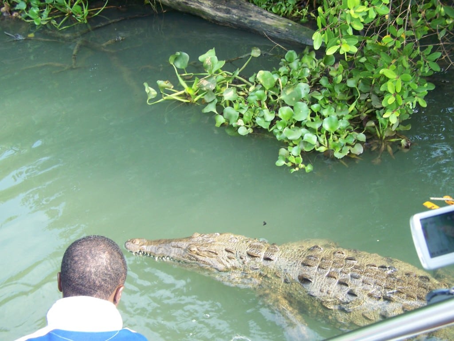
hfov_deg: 49.0
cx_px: 227
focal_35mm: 38
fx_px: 499
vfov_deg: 37.8
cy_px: 170
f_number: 2.8
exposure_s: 1/125
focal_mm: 6.3
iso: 80
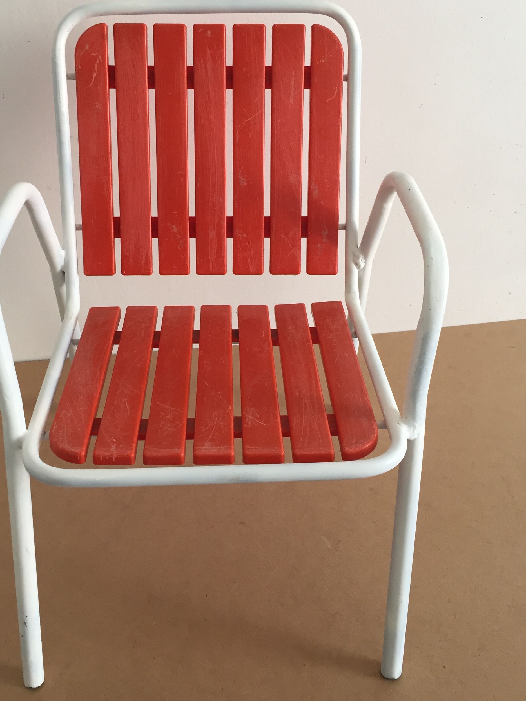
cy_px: 307
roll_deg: +0.2
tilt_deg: -32.2
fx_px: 770
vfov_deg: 48.9
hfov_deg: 37.7
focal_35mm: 38
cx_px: 237
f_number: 2.2
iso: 40
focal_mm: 4.15
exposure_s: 1/33
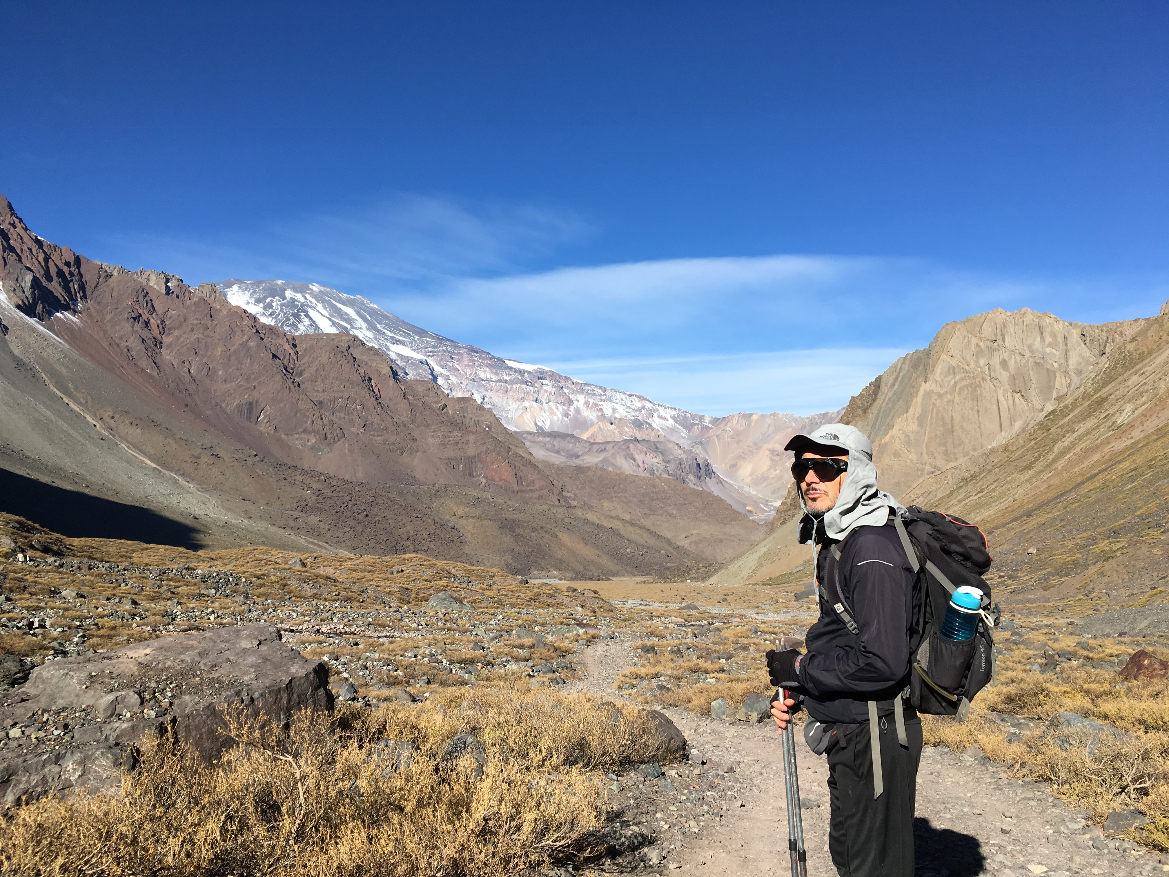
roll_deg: +0.3
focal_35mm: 29
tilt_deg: +5.0
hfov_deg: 61.7
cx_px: 584
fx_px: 979
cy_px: 438
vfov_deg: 48.2
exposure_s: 1/1709
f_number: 2.2
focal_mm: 4.15
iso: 25
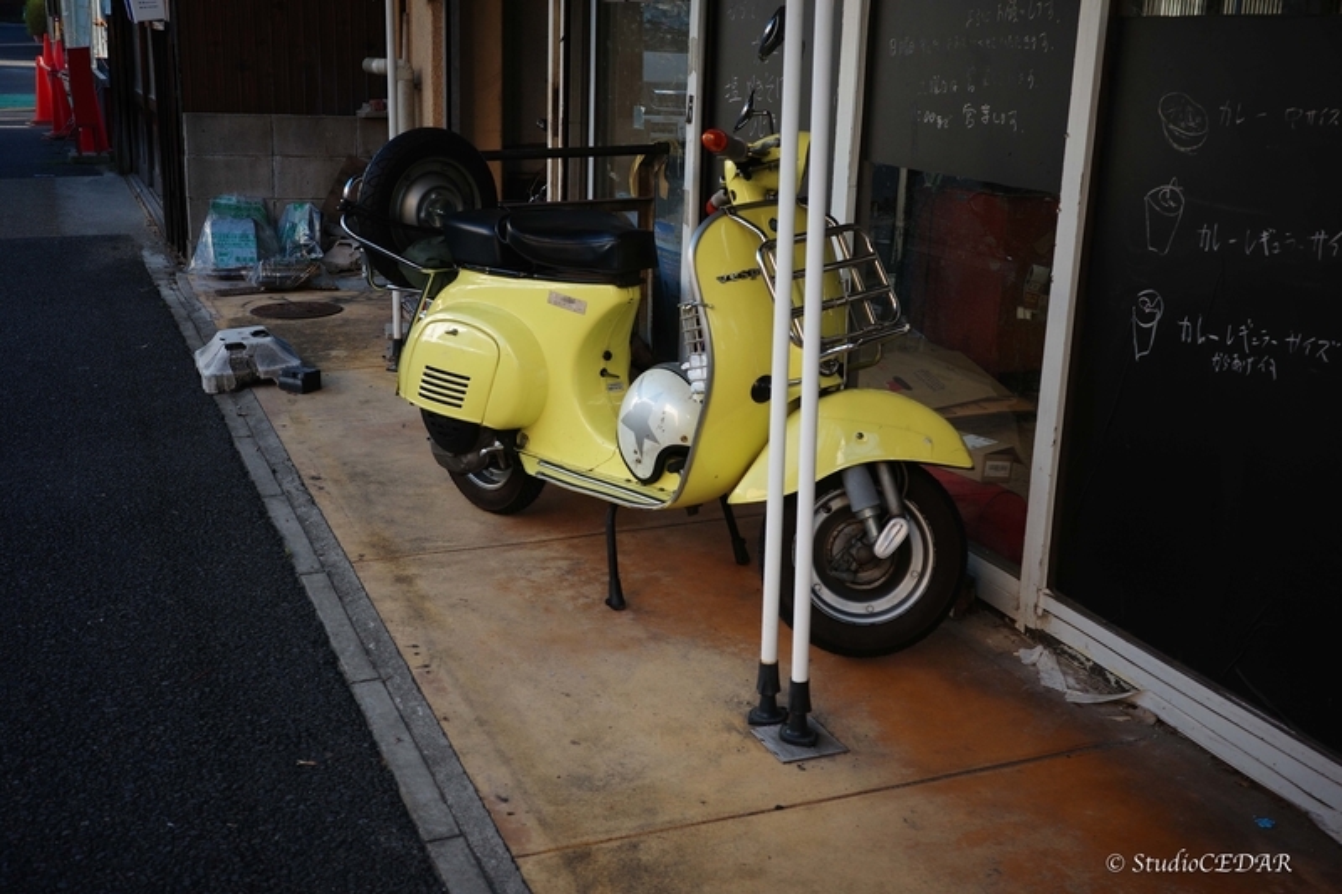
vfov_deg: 33.4
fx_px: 1491
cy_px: 447
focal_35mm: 40
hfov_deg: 48.5
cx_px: 671
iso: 400
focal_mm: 26
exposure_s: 1/320
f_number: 4
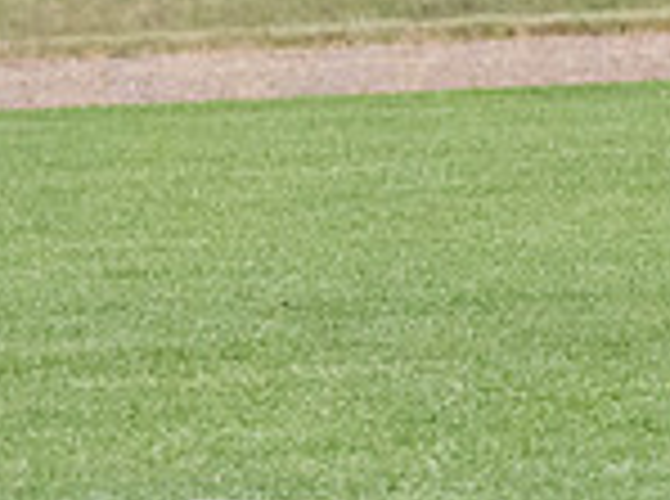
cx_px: 1241
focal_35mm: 1171
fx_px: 22610
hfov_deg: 1.7
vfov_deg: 1.3
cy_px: 11
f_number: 5.6
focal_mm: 150
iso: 2500
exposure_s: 1/1250
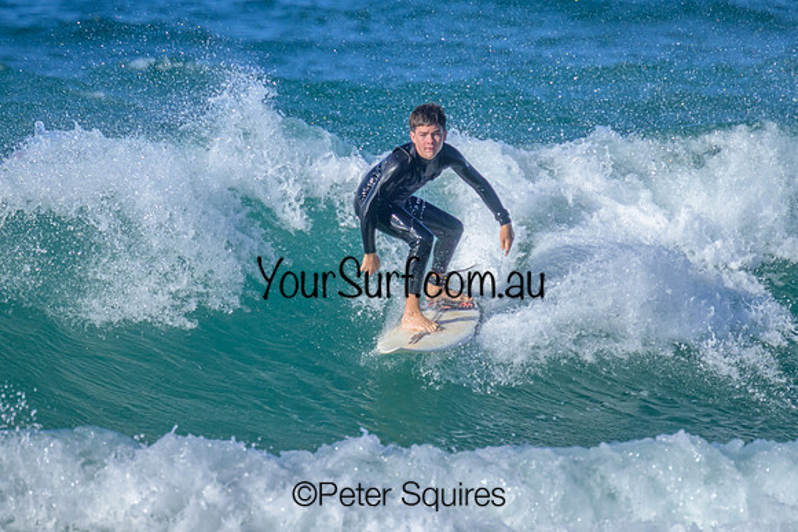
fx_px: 24389
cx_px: 411
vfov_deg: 1.3
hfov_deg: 1.9
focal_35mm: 1100
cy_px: 193
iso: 1250
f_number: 11
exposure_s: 1/2000
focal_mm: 800
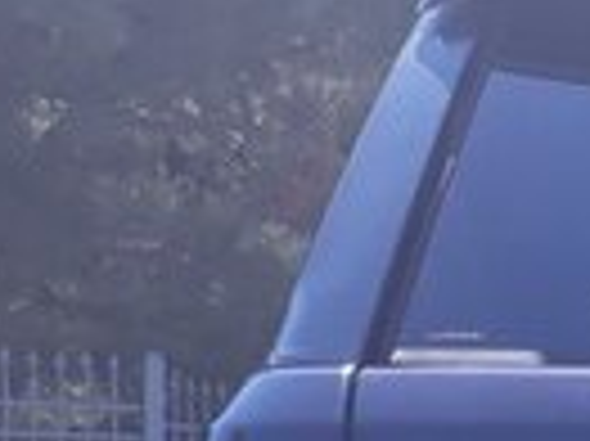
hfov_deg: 13.2
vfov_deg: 10.4
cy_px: 745
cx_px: 1027
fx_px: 2316
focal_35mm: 136
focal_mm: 3.6
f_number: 1.9
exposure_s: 1/481
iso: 40
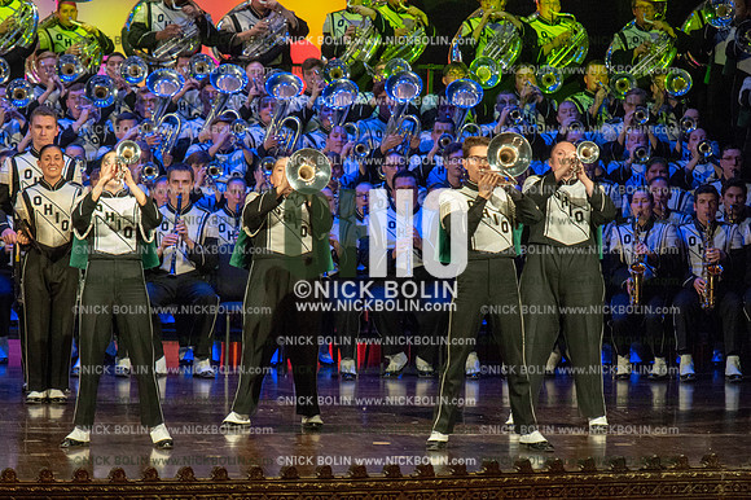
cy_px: 250
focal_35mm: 240
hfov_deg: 8.6
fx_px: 5004
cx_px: 376
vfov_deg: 5.7
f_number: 5.6
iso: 8000
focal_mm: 240
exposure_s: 1/250
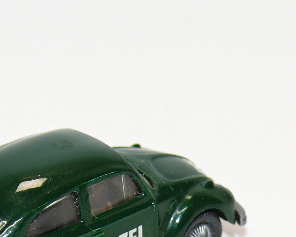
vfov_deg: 5.3
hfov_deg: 6.6
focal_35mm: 293
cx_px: 75
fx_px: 2566
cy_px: 201
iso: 100
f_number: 4
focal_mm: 18.7
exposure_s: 1/30
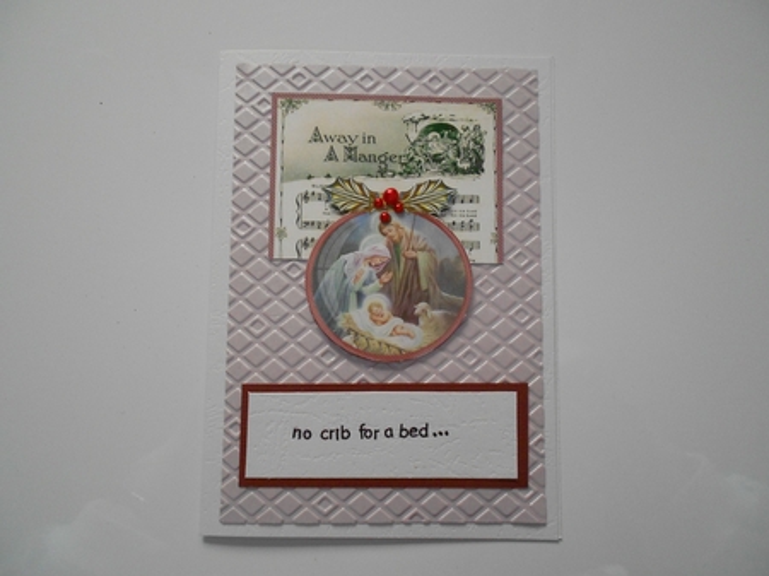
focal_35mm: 26
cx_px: 384
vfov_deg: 53.0
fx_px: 577
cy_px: 288
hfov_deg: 67.3
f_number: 3.2
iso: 320
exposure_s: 1/30
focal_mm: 4.6
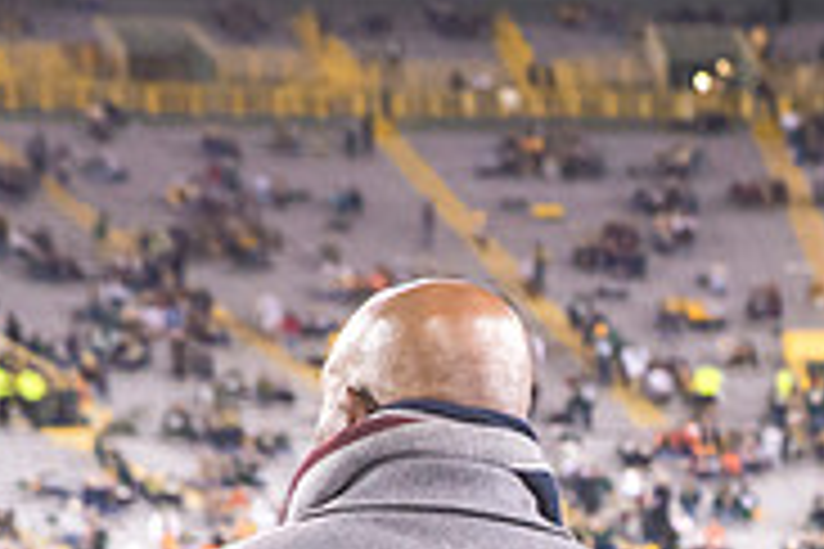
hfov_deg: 9.7
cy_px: 857
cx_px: 986
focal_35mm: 209
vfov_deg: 6.5
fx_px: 4783
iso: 5000
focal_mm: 66
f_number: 5
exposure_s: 1/500
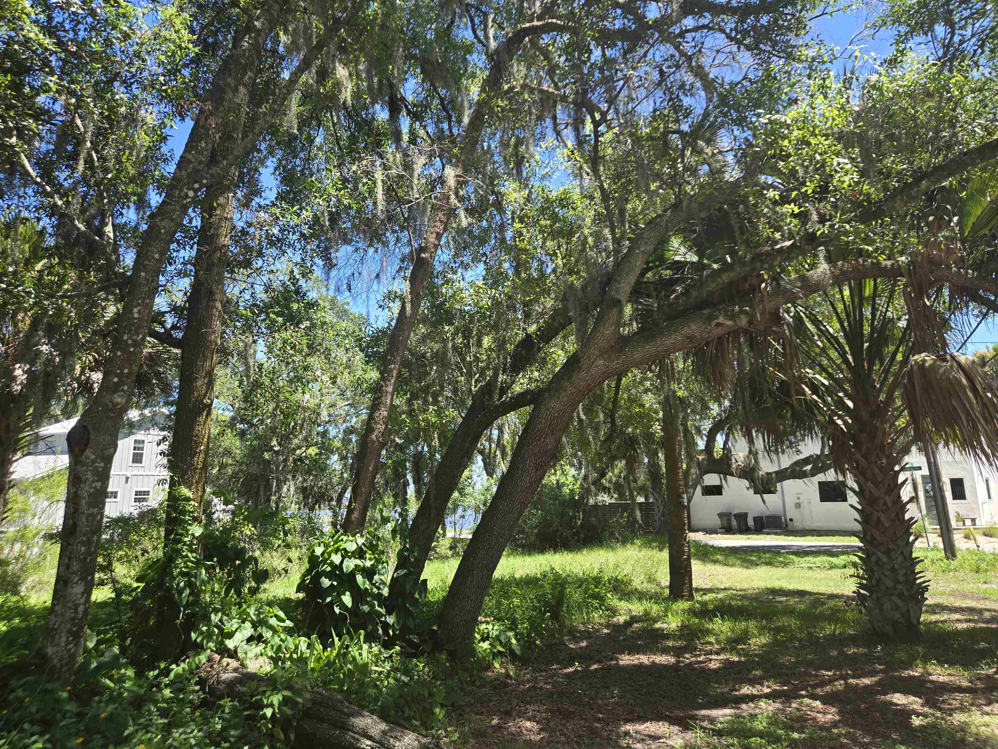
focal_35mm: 23
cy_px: 374
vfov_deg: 58.9
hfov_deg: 73.9
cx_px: 499
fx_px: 663
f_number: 1.8
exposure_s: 1/416
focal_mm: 5.4
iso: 25
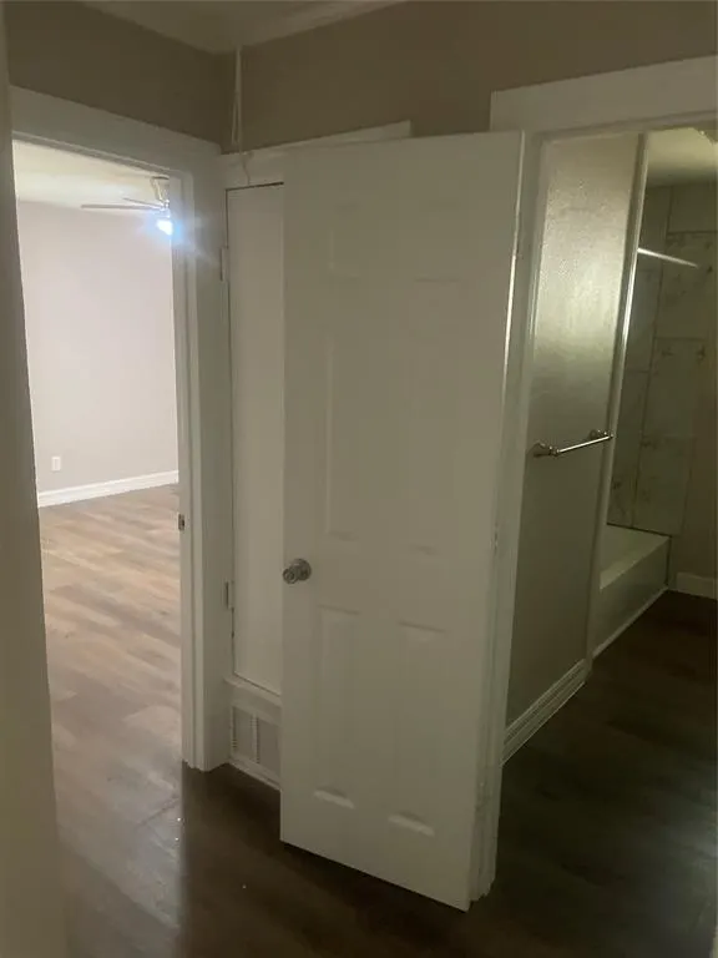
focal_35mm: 26
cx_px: 359
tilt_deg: -11.1
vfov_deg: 67.3
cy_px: 479
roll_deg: -1.5
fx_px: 719
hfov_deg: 53.1
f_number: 1.6
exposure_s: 1/30
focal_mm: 4.2
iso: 640
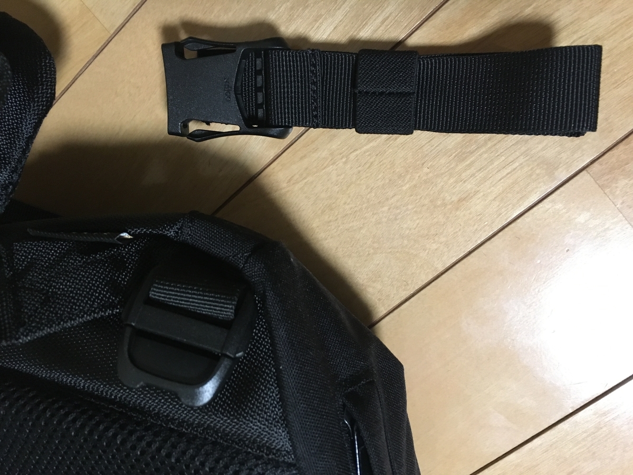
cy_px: 238
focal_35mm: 29
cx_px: 316
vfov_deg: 48.2
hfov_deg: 61.7
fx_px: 530
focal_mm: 4.15
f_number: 2.2
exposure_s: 1/15
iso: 250
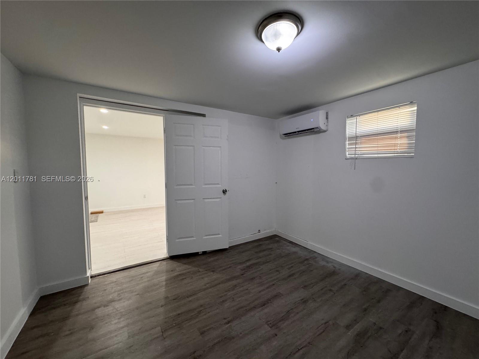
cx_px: 240
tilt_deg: -2.1
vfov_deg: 85.7
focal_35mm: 14
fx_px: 194
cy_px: 180
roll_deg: +0.9
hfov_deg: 102.1
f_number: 2.2
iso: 320
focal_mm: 2.22
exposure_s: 1/60
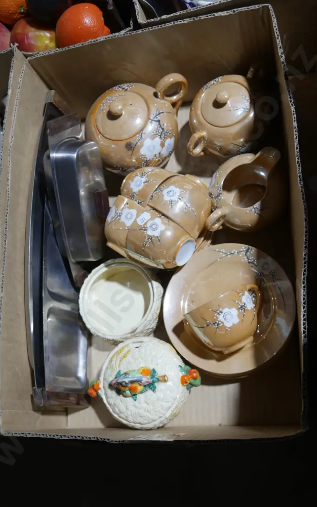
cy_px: 258
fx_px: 539
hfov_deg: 32.8
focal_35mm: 39
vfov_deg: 50.4
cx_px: 154
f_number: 4
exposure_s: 1/60
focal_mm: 18
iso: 320
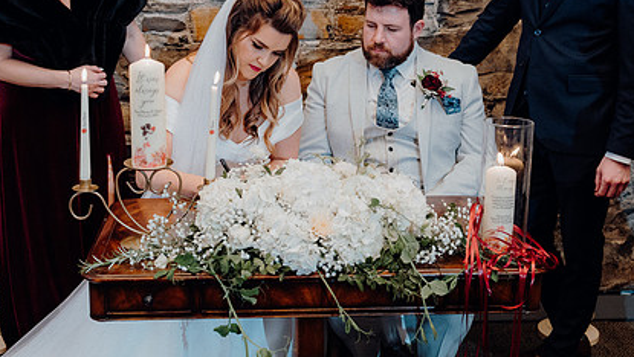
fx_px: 908
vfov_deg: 22.1
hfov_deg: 38.5
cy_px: 105
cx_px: 302
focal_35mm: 54
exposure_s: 1/200
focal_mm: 35
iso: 2500
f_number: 3.5
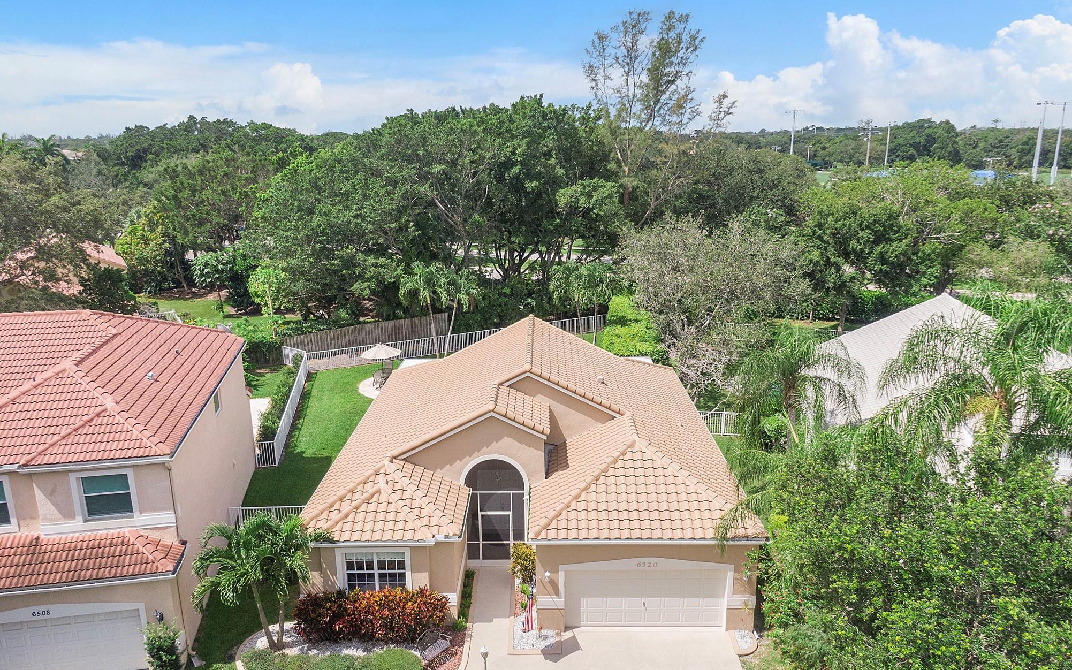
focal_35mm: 26
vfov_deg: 47.6
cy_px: 360
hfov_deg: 70.4
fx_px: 760
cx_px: 537
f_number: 2.8
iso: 100
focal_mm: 4.39
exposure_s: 1/1600
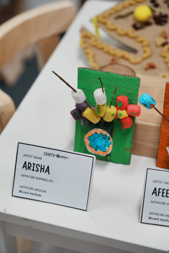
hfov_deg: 18.2
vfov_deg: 27.0
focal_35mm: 75
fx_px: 528
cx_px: 84
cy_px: 126
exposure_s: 1/250
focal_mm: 50
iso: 800
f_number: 2.8
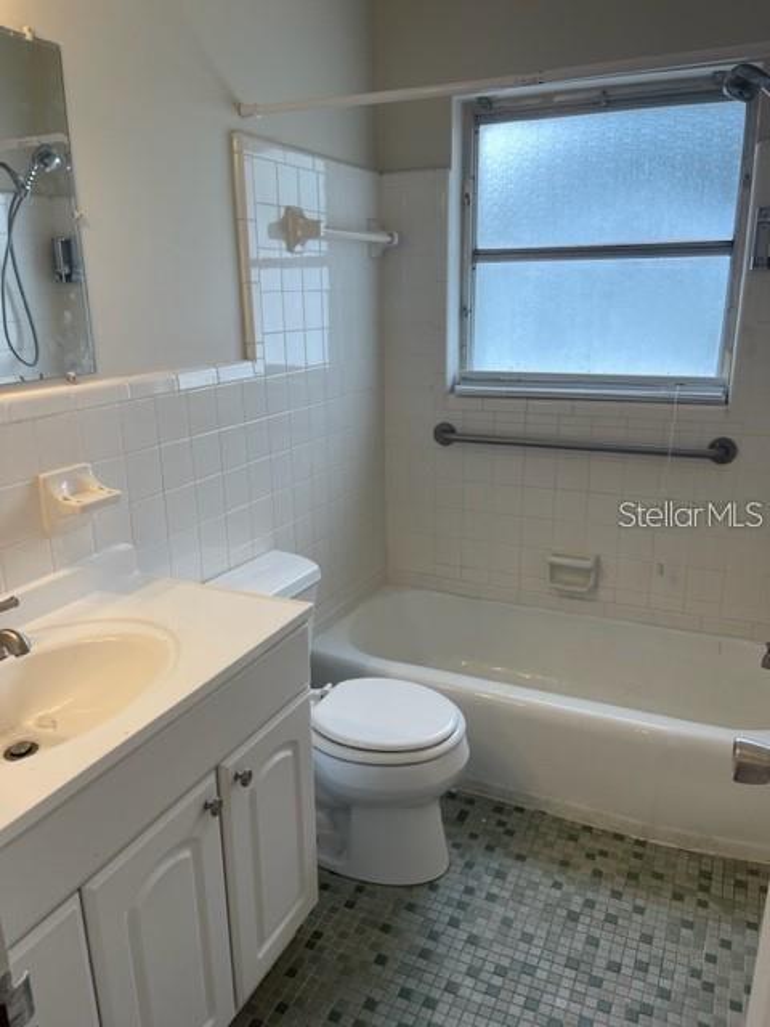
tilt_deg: -12.6
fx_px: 771
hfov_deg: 53.1
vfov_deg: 67.3
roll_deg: +0.5
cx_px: 385
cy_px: 514
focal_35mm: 26
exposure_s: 1/120
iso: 32
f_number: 1.6
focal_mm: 5.1
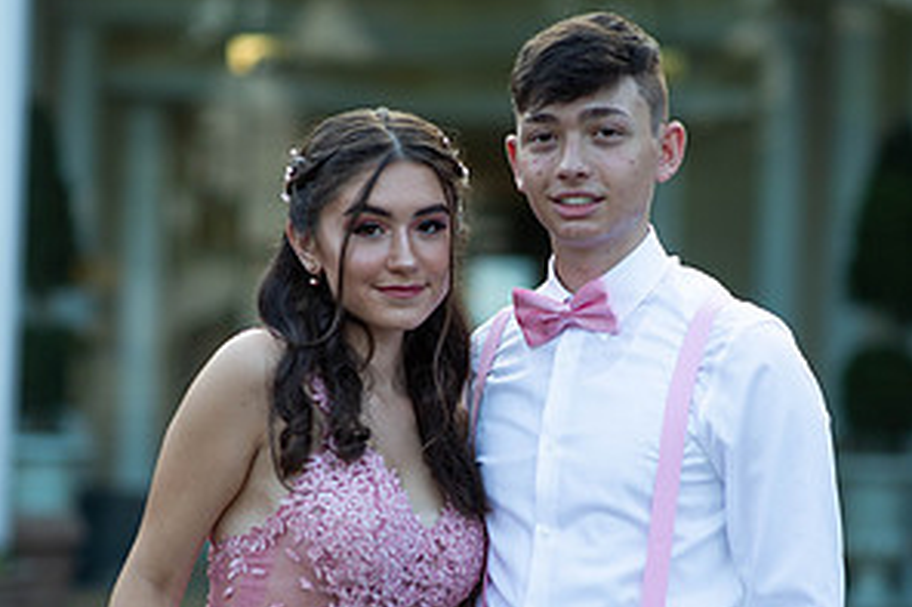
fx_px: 3266
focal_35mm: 129
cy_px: 487
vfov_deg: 10.6
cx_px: 454
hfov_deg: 15.9
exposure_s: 1/1000
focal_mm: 85
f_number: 2
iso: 250
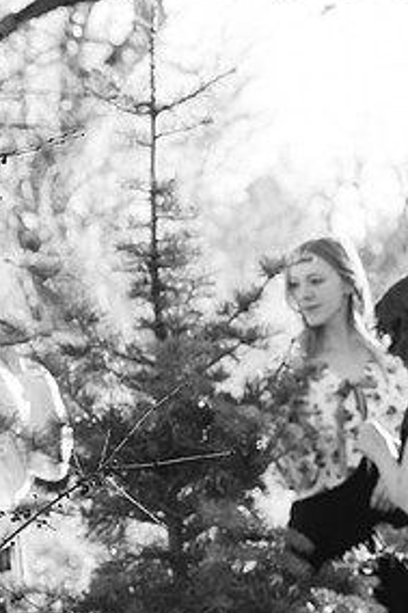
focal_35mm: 143
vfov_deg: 14.3
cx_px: 447
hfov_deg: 9.5
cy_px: 370
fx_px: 2434
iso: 1000
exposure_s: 1/800
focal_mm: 70
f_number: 4.5
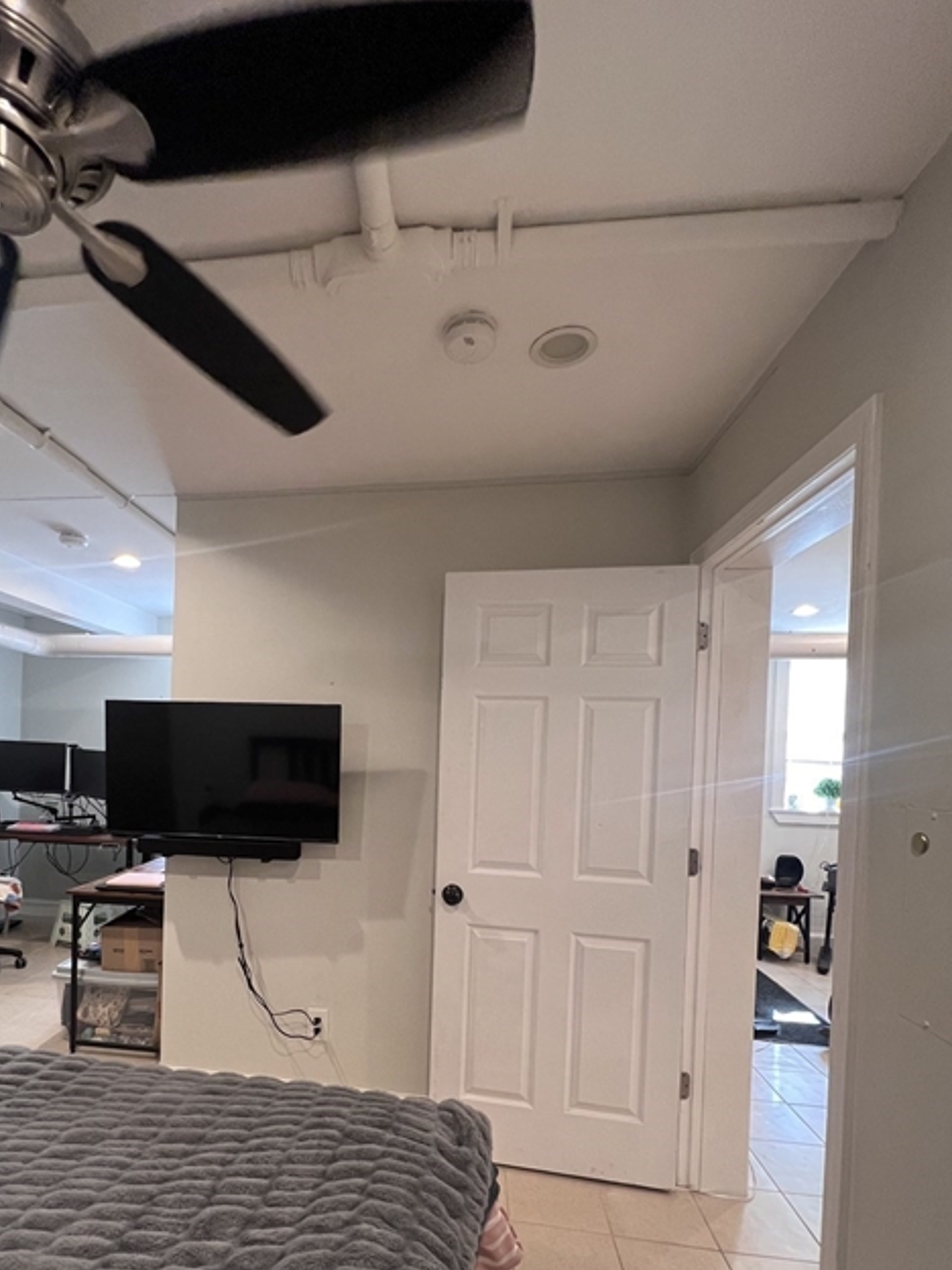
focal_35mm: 16
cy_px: 761
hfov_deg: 77.1
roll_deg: -1.7
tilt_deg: +0.1
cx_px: 372
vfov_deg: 93.3
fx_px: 587
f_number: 1.8
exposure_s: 1/60
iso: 200
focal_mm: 1.57
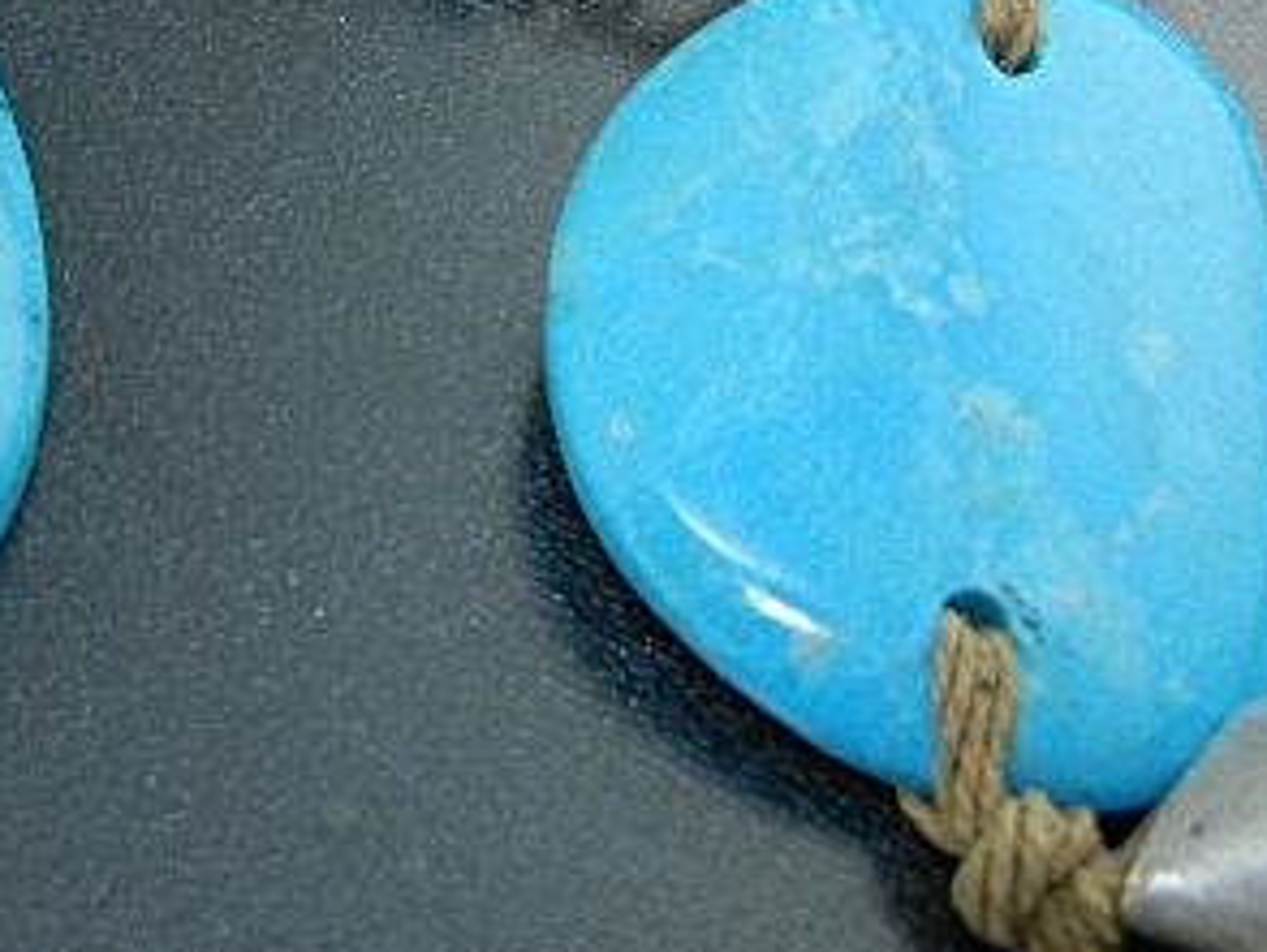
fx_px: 2711
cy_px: 258
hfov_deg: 26.0
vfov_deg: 19.8
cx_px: 328
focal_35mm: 74
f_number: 3.6
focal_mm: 6.2
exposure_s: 1/30
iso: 200
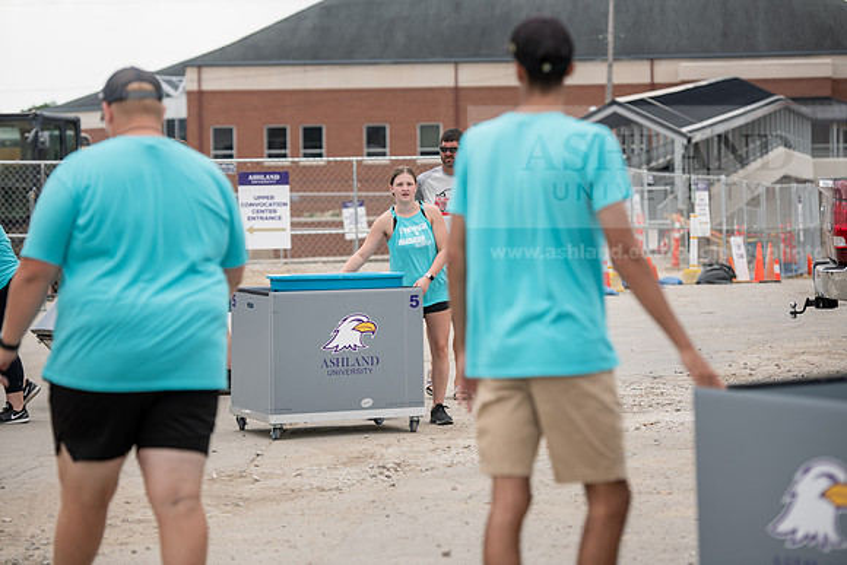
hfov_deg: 17.6
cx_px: 424
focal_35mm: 116
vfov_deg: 11.8
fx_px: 2730
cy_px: 282
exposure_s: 1/200
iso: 64
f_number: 3.5
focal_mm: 116
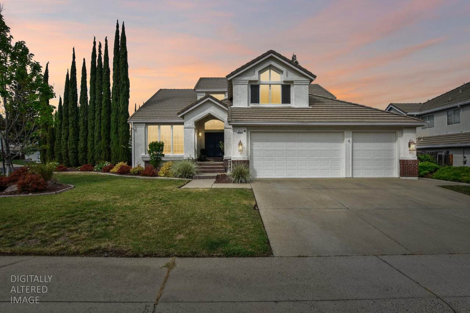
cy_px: 156
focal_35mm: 17
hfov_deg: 92.5
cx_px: 235
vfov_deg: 69.6
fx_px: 225
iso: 100
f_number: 8
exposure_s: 1/200
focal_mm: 11.5
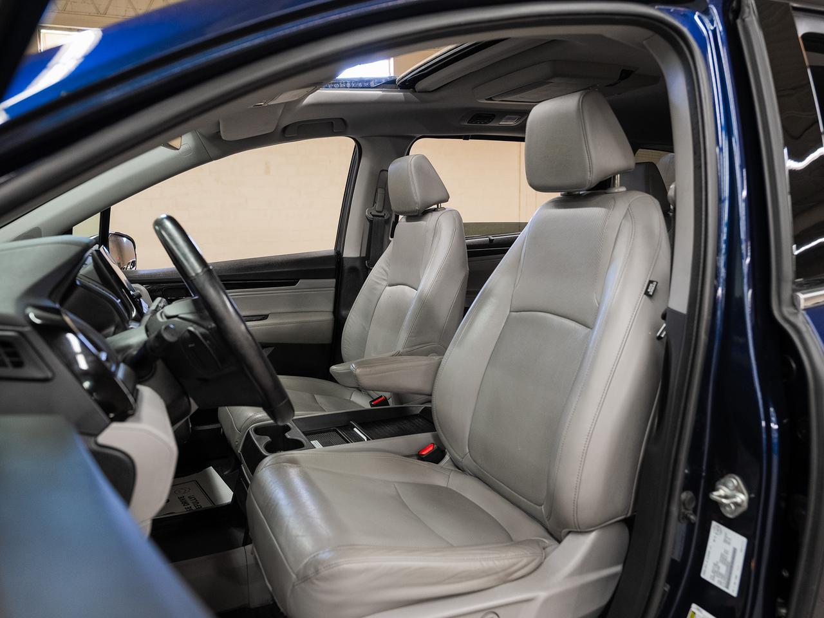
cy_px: 309
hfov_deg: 67.4
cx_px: 412
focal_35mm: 26
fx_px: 618
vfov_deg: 53.1
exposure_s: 1/40
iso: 800
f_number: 4
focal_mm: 24
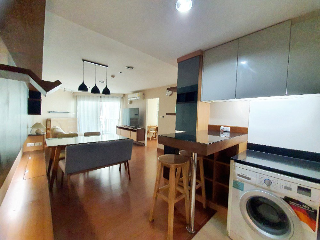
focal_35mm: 13
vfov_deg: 89.9
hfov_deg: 106.2
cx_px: 160
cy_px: 120
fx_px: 120
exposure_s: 1/50
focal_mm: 1.8
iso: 200
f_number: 2.2
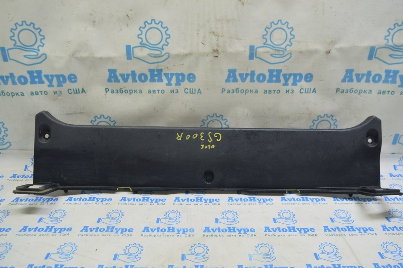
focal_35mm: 30
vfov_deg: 43.5
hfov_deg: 62.0
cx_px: 202
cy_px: 134
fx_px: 336
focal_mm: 20
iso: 400
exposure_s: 1/20
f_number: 5.6
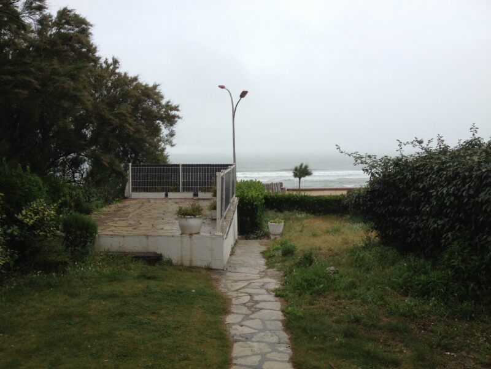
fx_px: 496
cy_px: 184
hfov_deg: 52.6
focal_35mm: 35
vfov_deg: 40.7
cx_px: 246
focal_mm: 4.28
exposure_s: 1/456
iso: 50
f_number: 2.4
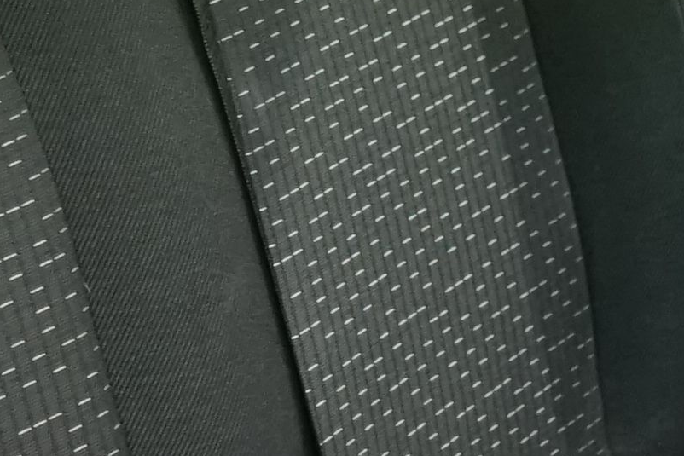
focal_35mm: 217
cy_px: 235
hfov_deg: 9.4
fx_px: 4123
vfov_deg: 6.3
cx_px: 644
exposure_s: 1/50
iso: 1250
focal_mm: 29
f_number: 3.5
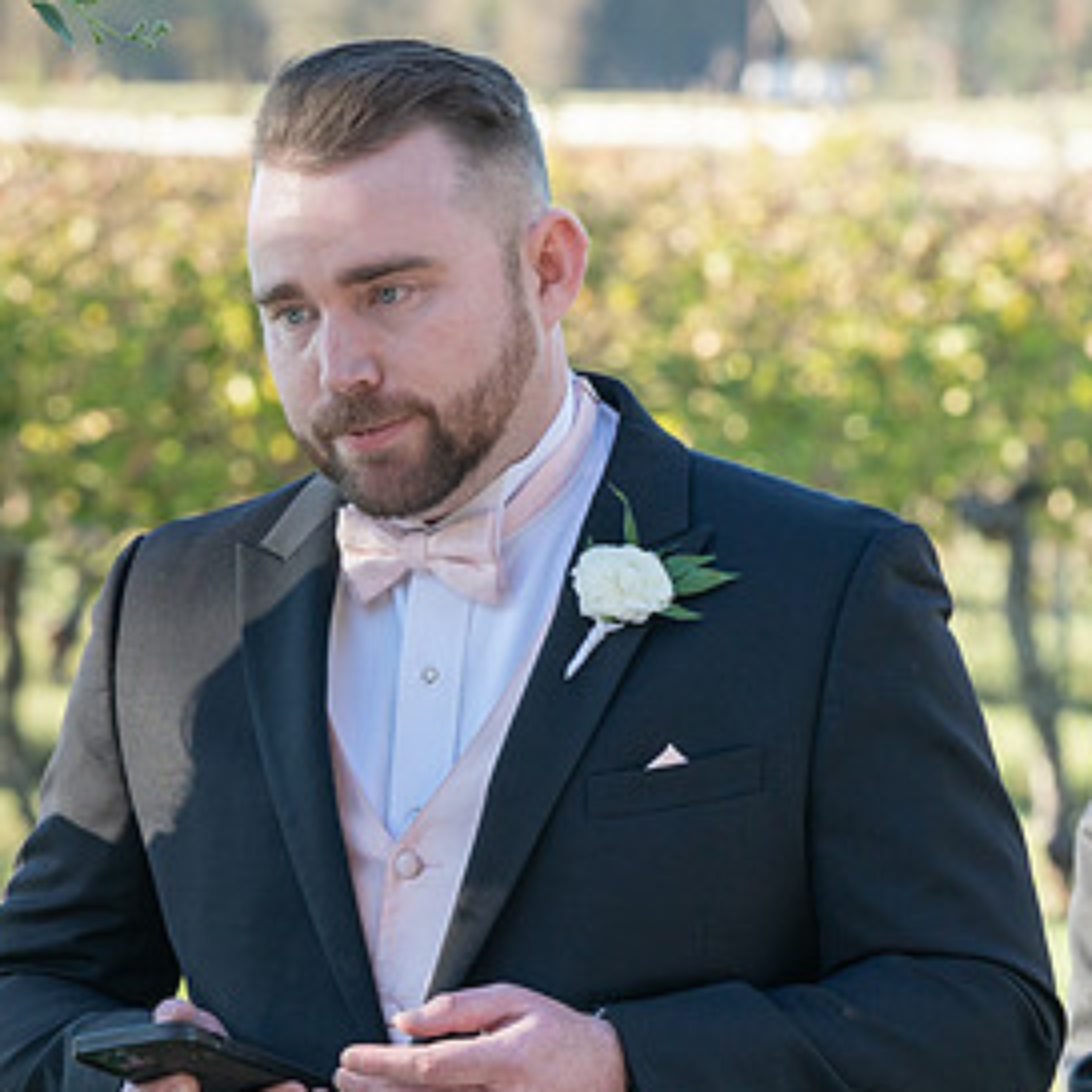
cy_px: 868
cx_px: 202
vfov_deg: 7.1
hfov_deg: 7.1
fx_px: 8816
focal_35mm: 247
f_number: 5.6
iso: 500
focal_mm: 115
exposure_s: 1/320
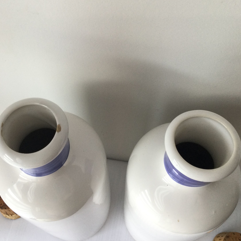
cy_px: 110
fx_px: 323
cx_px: 106
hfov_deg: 40.9
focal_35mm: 41
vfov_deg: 40.9
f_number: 2.4
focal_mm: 3.3
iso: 32
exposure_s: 1/33
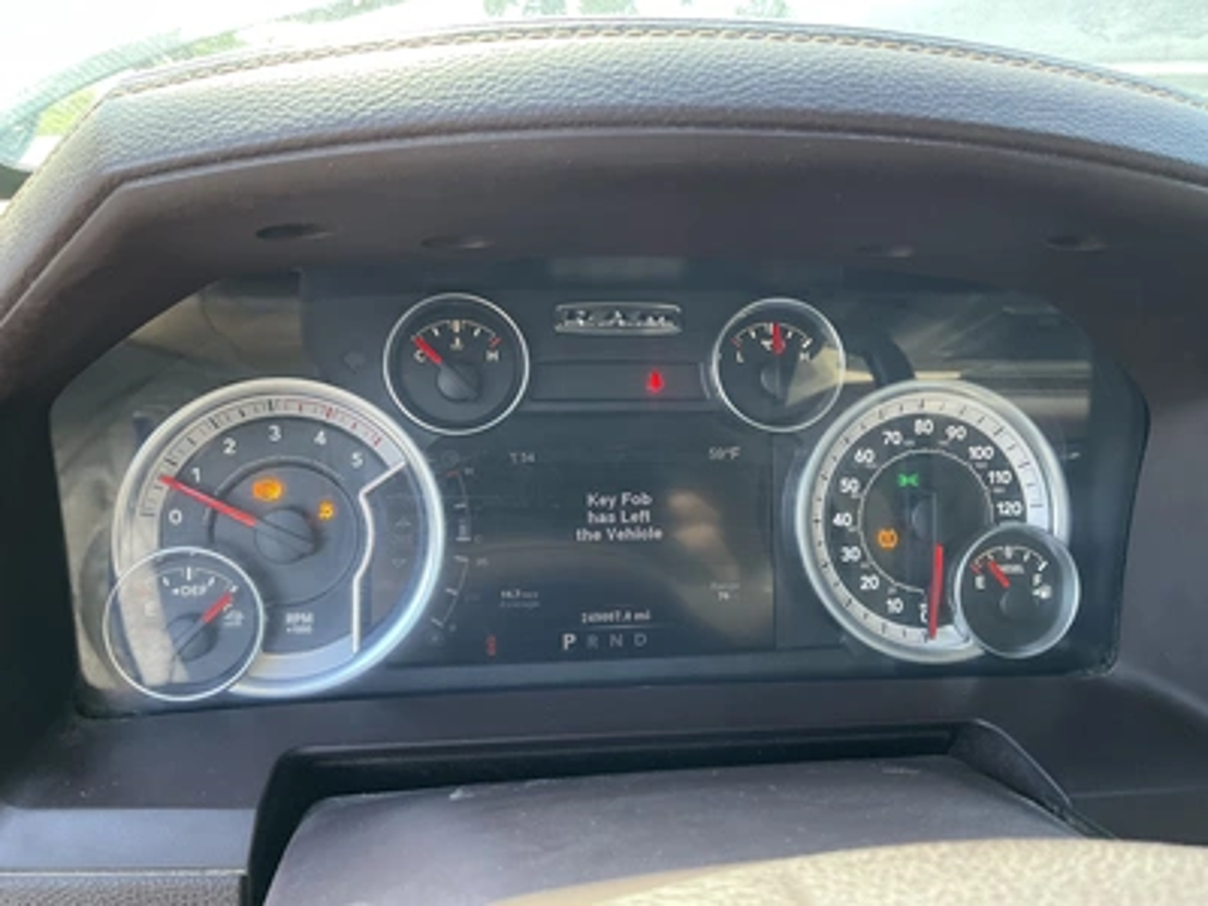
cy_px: 453
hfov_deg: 61.7
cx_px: 604
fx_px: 1012
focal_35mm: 29
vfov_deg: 48.2
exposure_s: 1/60
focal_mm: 3
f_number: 1.8
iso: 125
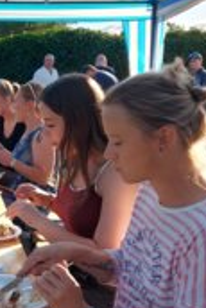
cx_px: -30
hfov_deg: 21.9
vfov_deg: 34.4
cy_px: 174
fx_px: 497
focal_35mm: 58
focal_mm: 5.23
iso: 32
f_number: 1.8
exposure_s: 1/310
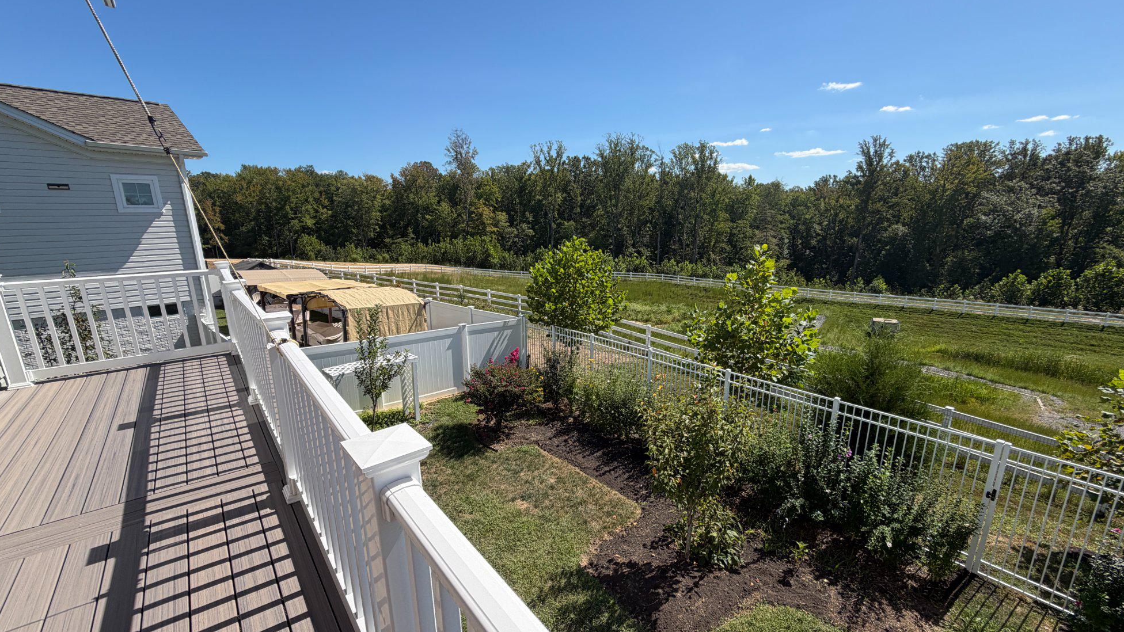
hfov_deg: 99.4
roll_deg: +0.7
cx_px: 557
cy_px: 335
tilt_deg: -14.2
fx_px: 477
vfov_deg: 67.0
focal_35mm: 16
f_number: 2.2
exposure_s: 1/876
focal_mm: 2.22
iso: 25
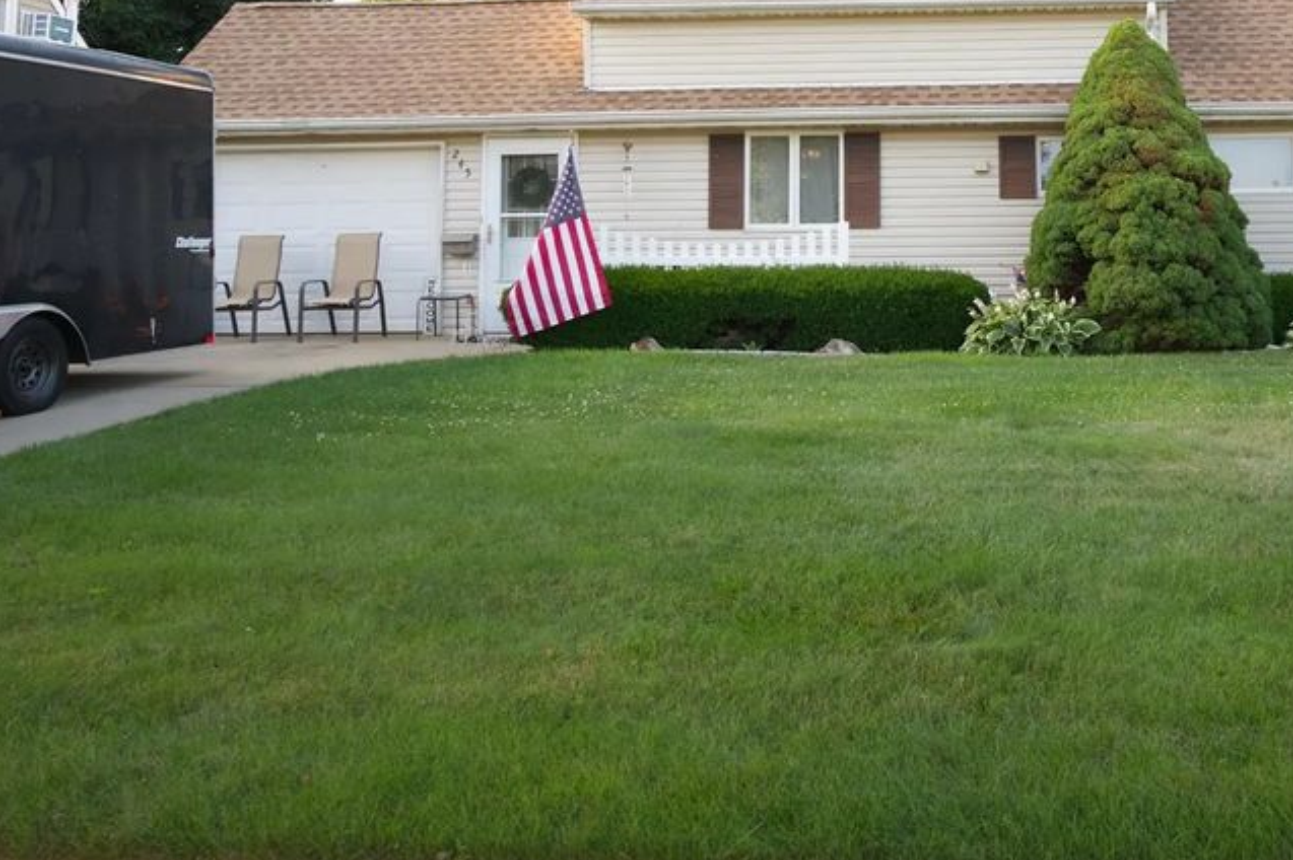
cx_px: 930
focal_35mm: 37
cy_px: 189
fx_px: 1328
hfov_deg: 50.3
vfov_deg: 34.9
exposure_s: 1/350
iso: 800
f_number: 8
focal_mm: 23
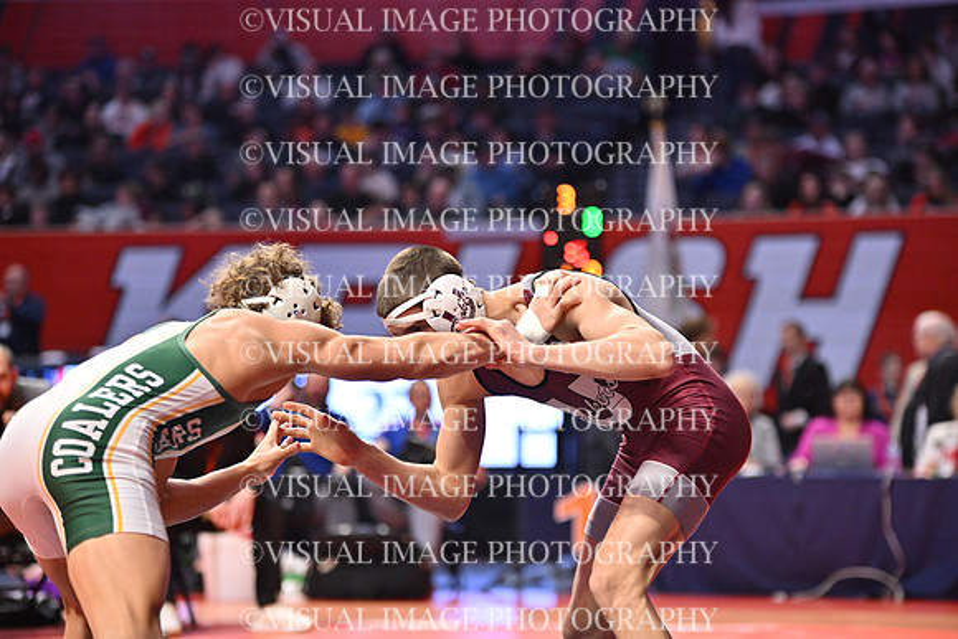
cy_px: 320
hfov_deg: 15.8
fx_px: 3460
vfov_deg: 10.6
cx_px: 479
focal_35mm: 130
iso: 2200
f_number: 2.8
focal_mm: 130
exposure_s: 1/1250
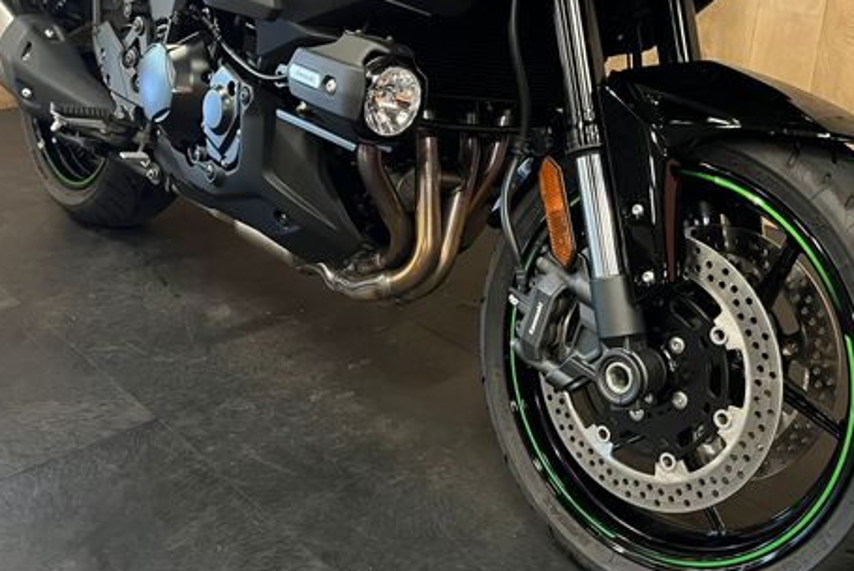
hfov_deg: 50.3
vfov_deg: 35.1
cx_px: 516
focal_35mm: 38
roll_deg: -3.5
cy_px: 282
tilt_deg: -25.3
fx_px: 902
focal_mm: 5.1
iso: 640
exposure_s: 1/25
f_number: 1.6
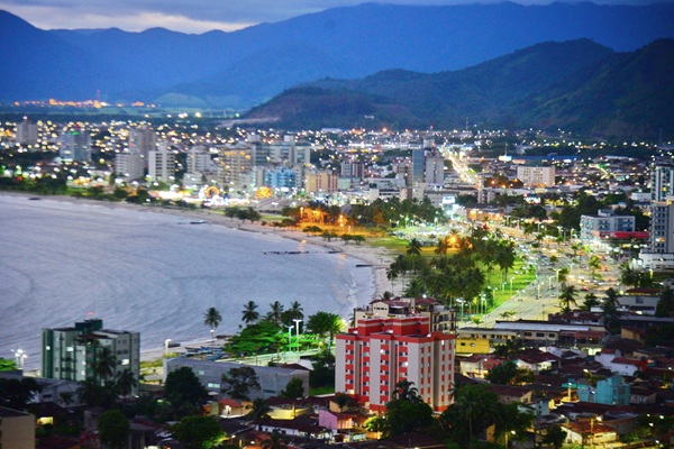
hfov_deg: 18.3
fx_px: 2097
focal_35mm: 112
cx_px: 337
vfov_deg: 12.2
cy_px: 224
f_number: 4
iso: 2000
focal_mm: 112
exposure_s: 1/10
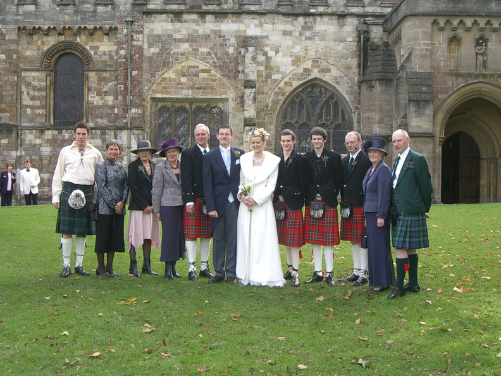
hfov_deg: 38.9
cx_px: 250
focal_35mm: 49
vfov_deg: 29.7
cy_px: 188
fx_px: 709
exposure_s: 1/160
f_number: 3.1
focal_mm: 8.2
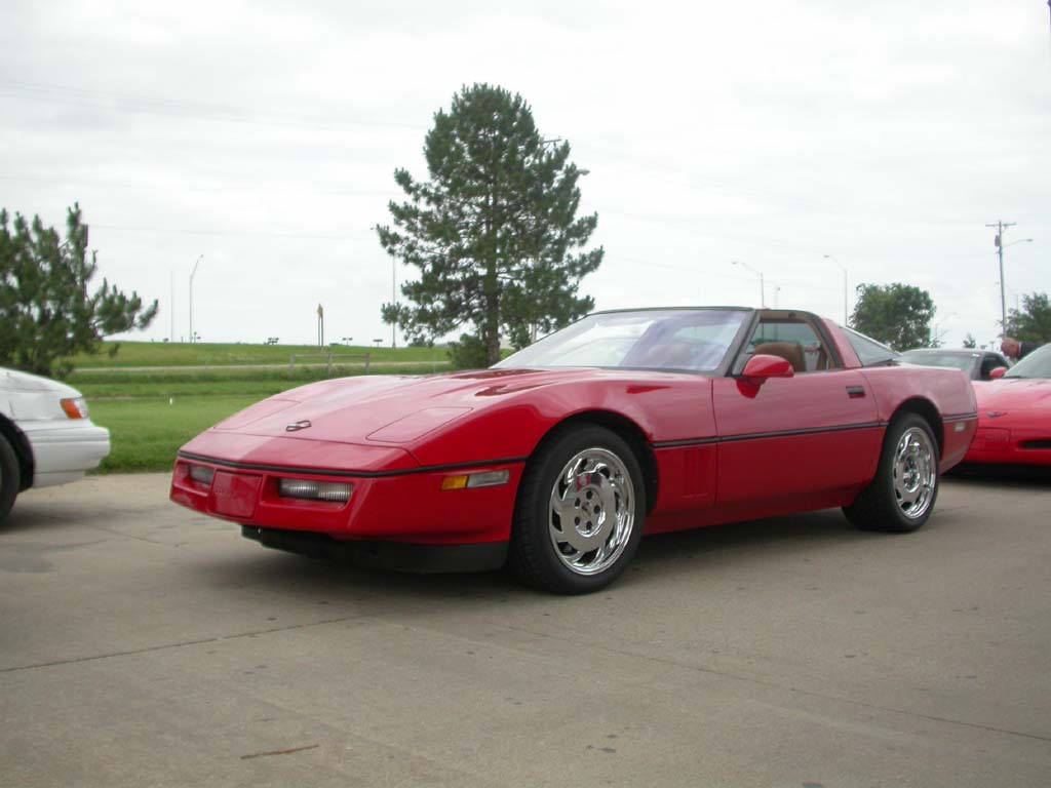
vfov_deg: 37.7
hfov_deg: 49.0
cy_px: 394
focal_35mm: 38
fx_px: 1154
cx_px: 526
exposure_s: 1/1000
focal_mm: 7.85
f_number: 2.6
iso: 100
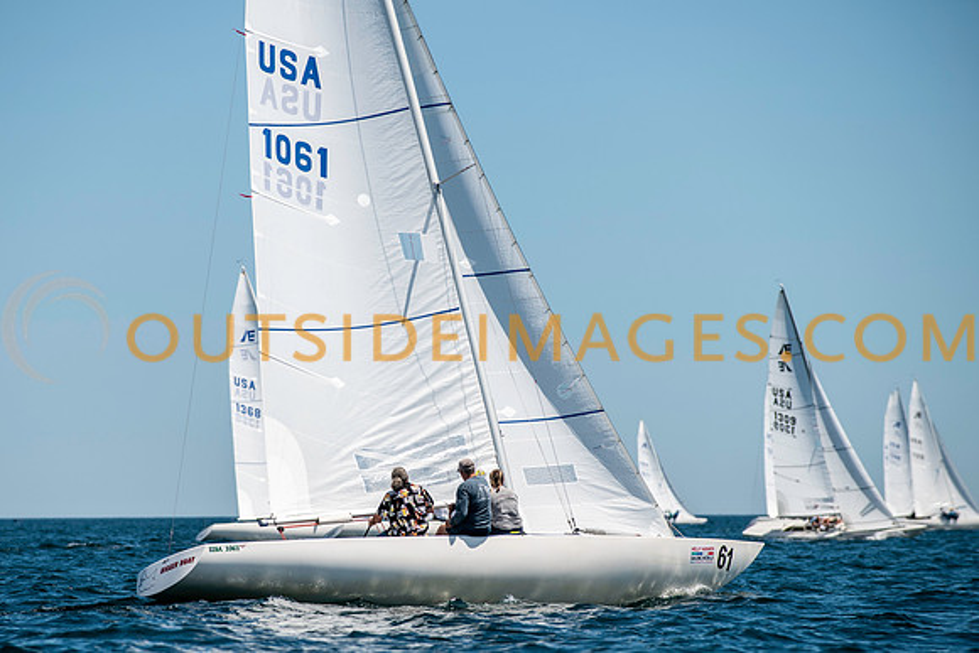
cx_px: 394
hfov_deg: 8.4
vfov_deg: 5.6
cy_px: 390
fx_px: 6672
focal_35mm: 245
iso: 160
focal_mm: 200
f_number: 5
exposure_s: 1/1600
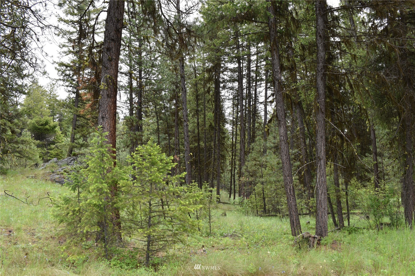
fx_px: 432
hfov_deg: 51.3
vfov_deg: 35.5
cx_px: 208
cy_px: 138
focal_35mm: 38
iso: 100
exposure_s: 1/60
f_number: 8
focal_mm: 25
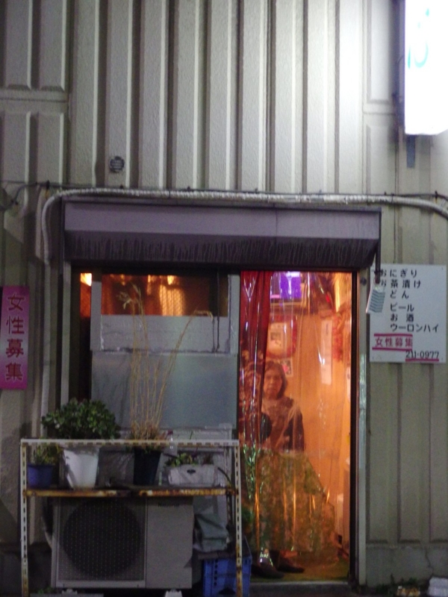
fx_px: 1242
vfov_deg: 27.0
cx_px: 224
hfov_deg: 20.4
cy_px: 298
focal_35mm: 72
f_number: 2.3
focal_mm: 15.4
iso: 1600
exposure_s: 1/50
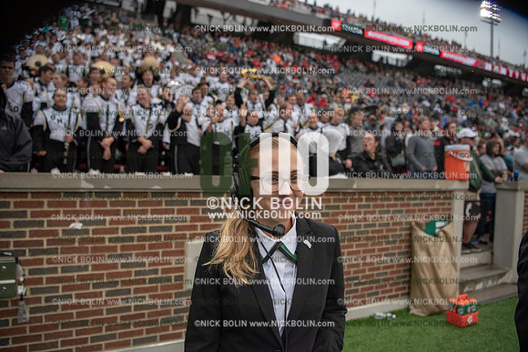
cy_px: 176
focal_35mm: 24
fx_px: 352
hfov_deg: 73.7
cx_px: 264
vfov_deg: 53.2
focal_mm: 24
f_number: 2.8
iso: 1000
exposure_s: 1/4000
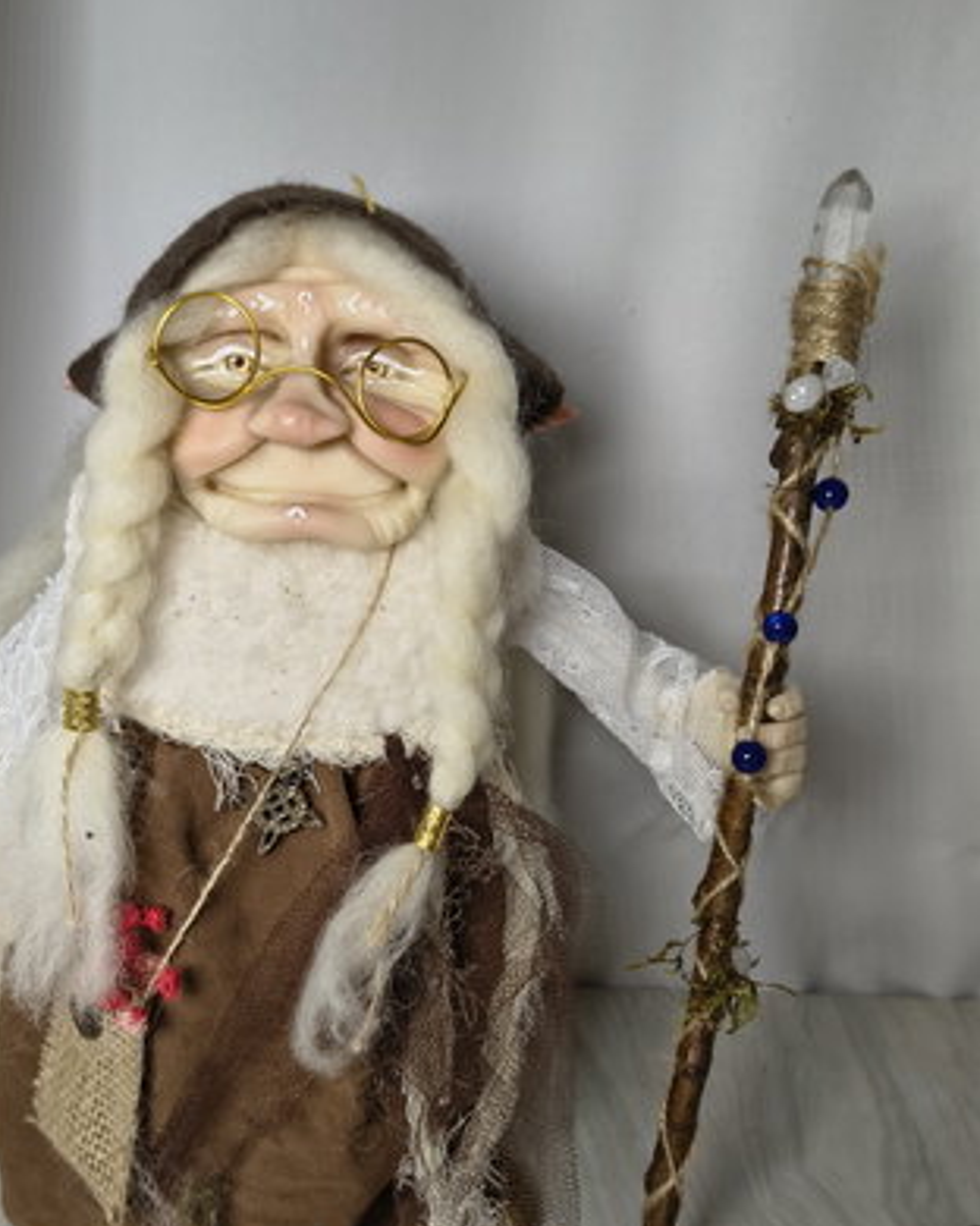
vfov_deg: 55.4
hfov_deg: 45.5
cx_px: 389
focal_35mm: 32
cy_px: 703
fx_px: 1160
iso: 256
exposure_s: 1/100
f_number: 1.8
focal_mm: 5.56
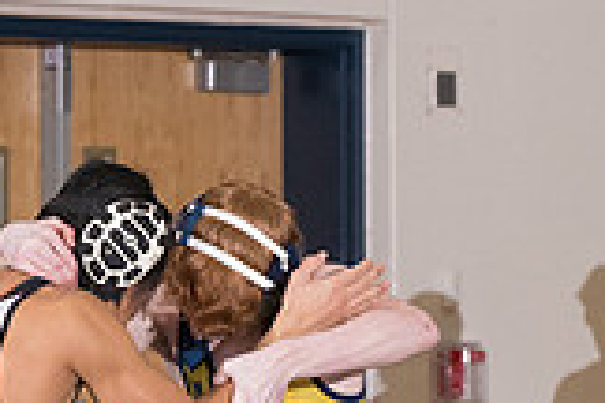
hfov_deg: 3.3
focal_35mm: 624
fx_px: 10486
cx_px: 265
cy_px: 552
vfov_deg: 2.2
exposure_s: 1/250
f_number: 5.6
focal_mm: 116
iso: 2000
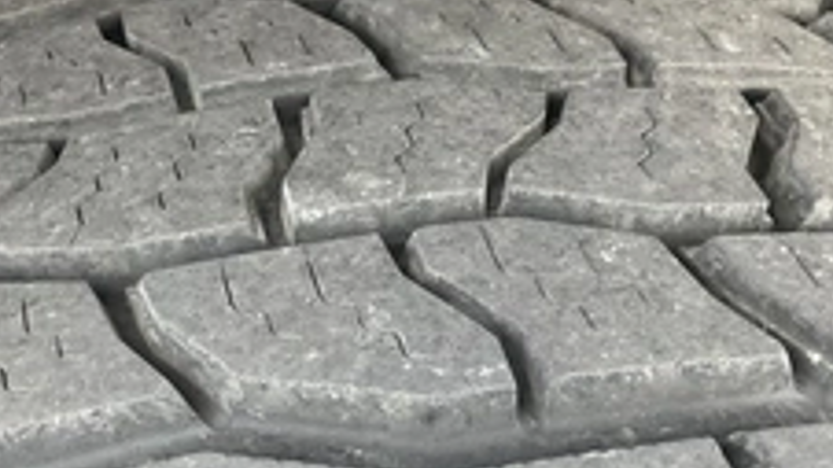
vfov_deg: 21.3
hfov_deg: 37.2
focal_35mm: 56
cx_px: 376
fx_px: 1237
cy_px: 324
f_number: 1.8
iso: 50
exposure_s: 1/122
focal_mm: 3
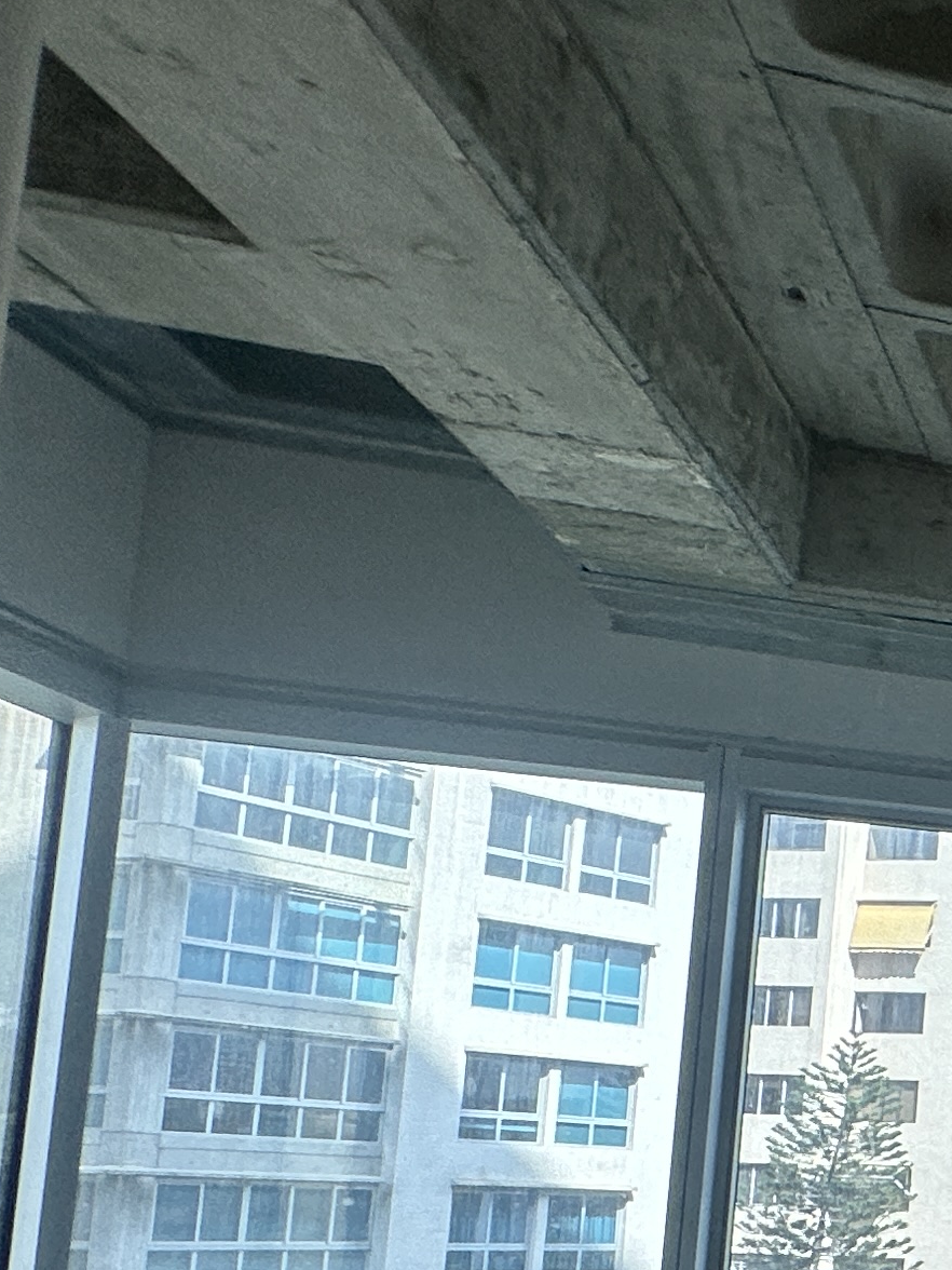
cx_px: 2004
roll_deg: -2.0
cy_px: 1109
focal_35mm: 48
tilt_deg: +4.5
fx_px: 1760
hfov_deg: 17.8
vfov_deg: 37.4
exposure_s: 1/99
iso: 50
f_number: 2.2
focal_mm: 2.22
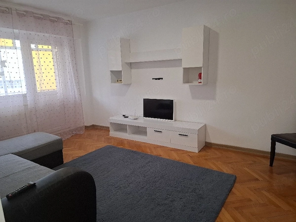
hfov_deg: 73.9
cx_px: 148
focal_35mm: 23
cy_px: 111
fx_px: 197
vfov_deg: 58.9
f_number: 1.8
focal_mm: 5.54
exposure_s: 1/100
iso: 50
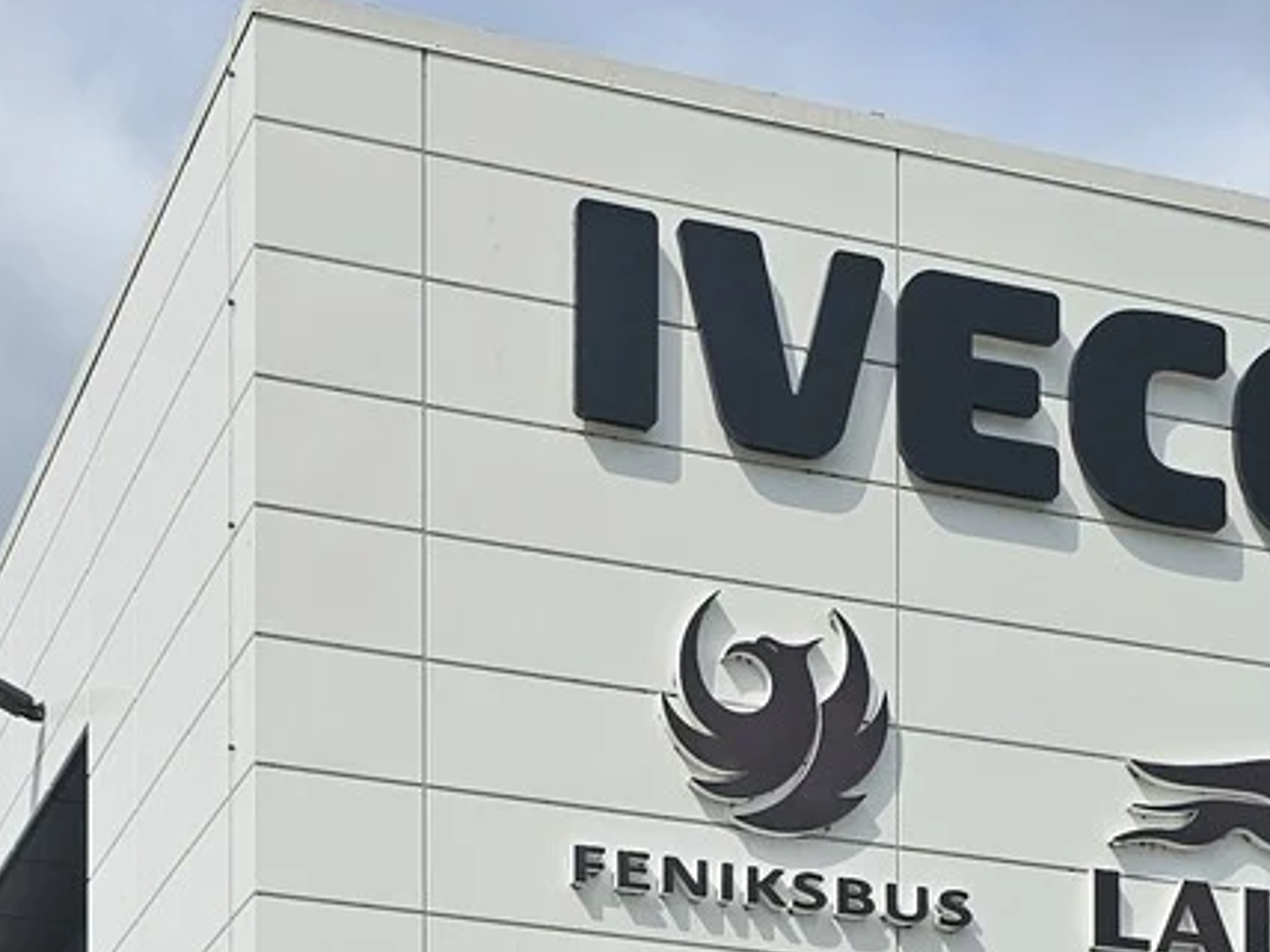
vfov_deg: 14.8
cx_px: 641
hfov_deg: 22.8
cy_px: 1771
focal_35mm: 86
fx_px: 3155
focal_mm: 6.3
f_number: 1.7
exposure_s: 1/1228
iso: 10
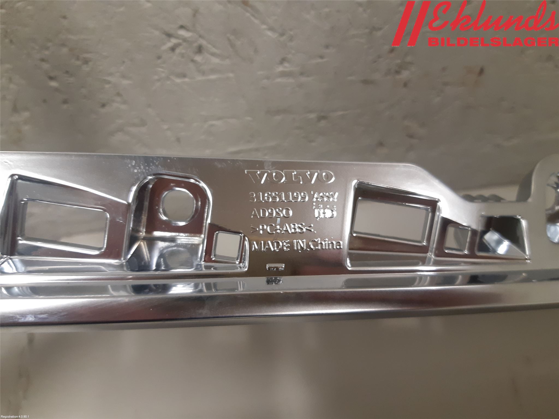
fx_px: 420
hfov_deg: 67.3
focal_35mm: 26
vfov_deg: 53.1
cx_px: 280
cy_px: 210
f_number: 1.7
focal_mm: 3.93
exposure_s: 1/50
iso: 200
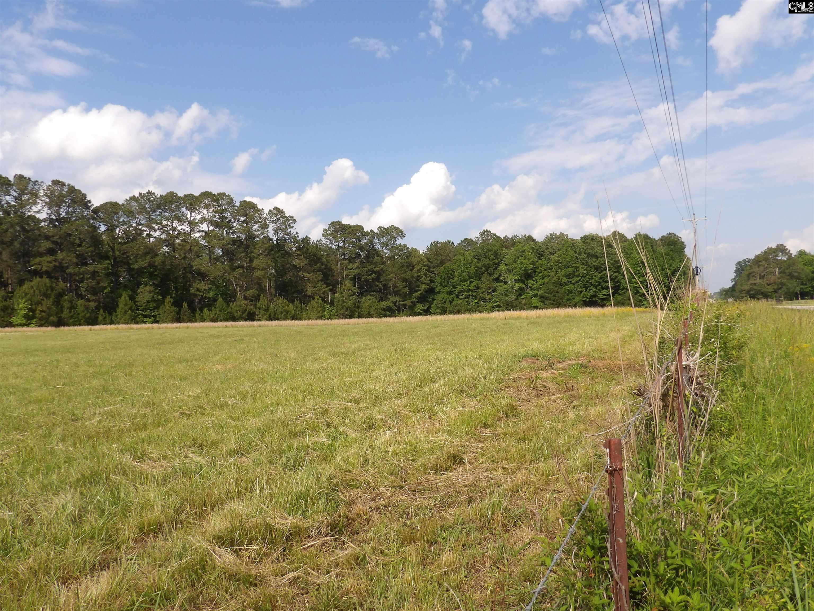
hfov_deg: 63.4
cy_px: 306
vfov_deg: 49.7
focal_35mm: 28
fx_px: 658
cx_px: 407
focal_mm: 5
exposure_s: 1/514
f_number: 4.8
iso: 100
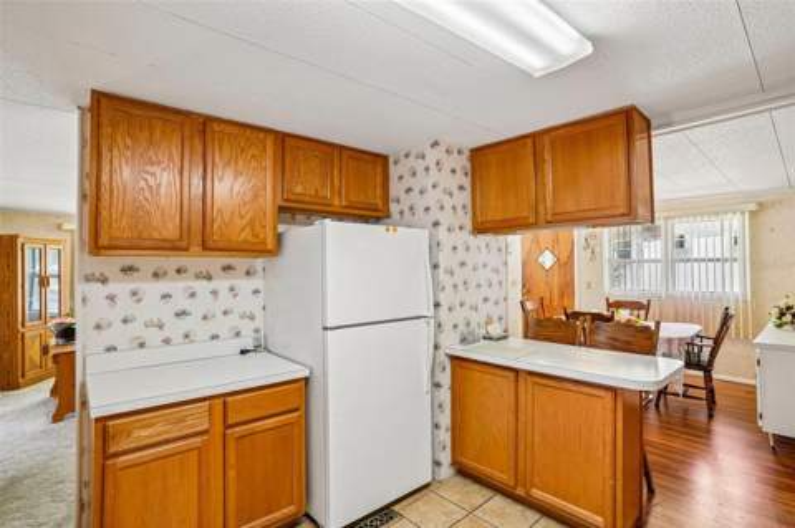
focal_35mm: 17
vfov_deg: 70.3
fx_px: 375
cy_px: 264
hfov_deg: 93.3
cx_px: 398
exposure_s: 1/10
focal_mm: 17
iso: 400
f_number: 9
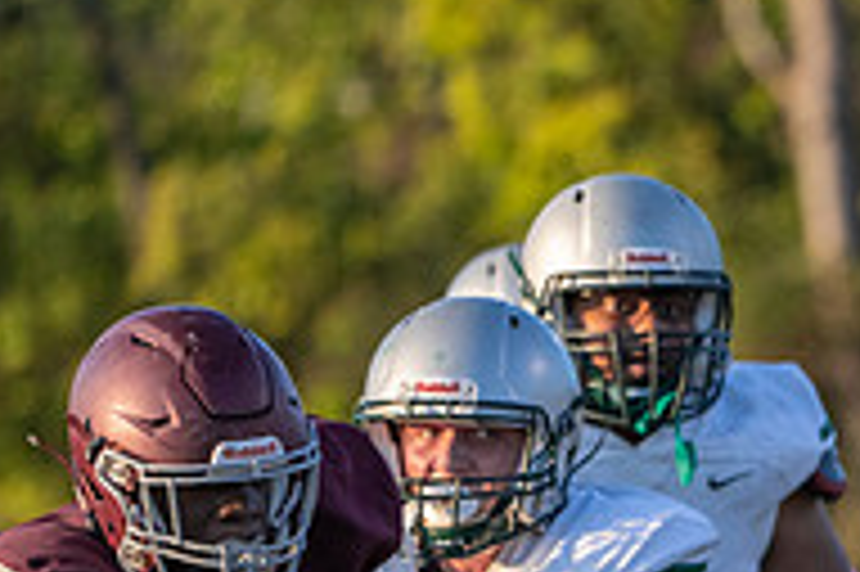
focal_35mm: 1198
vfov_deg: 1.1
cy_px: 840
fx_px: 28594
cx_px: 1256
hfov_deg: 1.7
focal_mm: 394
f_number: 7.1
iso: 800
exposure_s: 1/1250
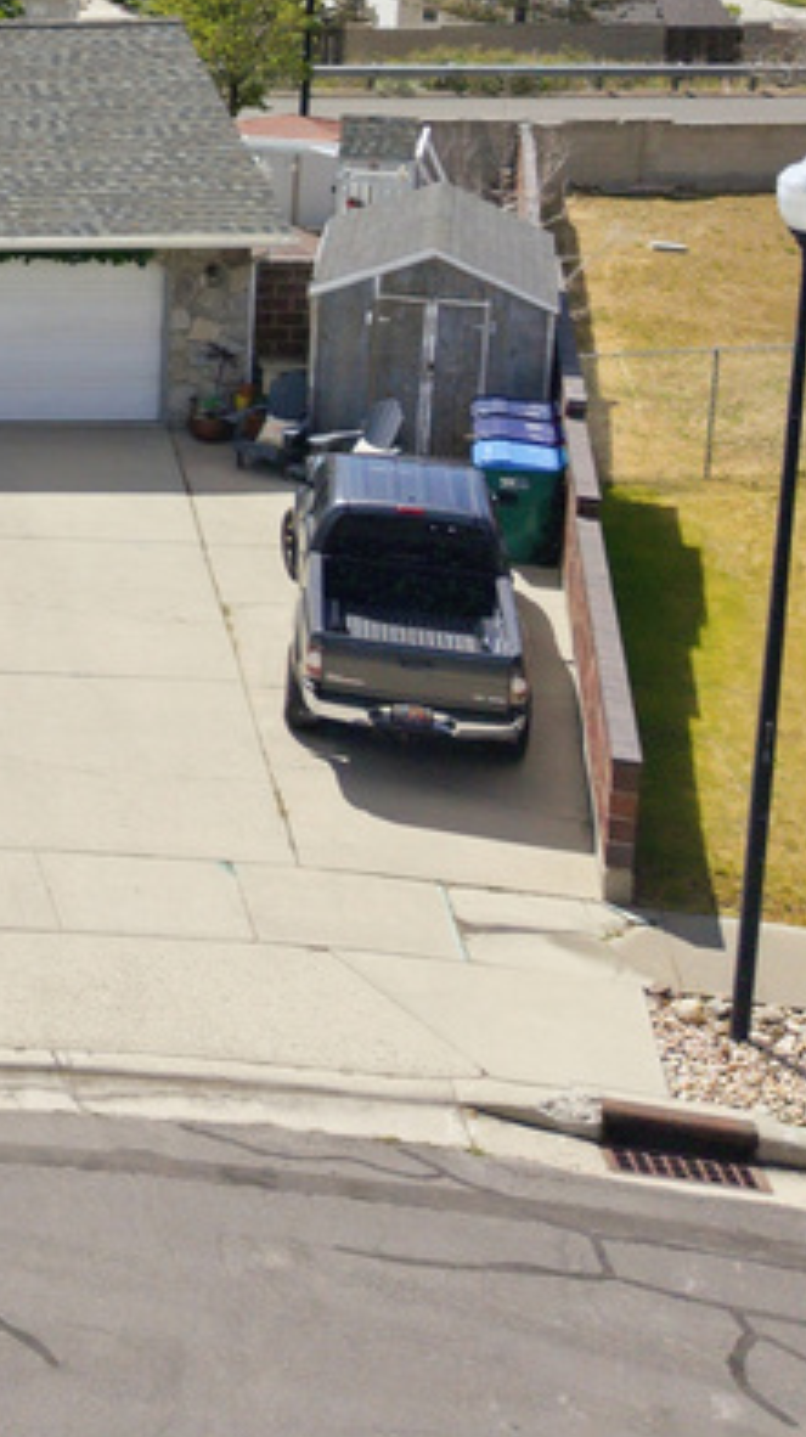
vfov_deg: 29.4
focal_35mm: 68
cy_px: 77
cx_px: -620
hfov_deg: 15.4
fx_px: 2589
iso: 290
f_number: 1.8
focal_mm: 8.7
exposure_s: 1/6400
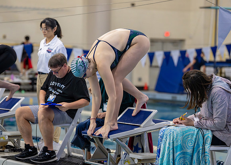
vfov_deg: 10.7
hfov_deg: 15.0
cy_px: 74
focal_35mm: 134
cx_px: 108
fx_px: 877
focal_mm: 115
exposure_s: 1/1000
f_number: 2.8
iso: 2500
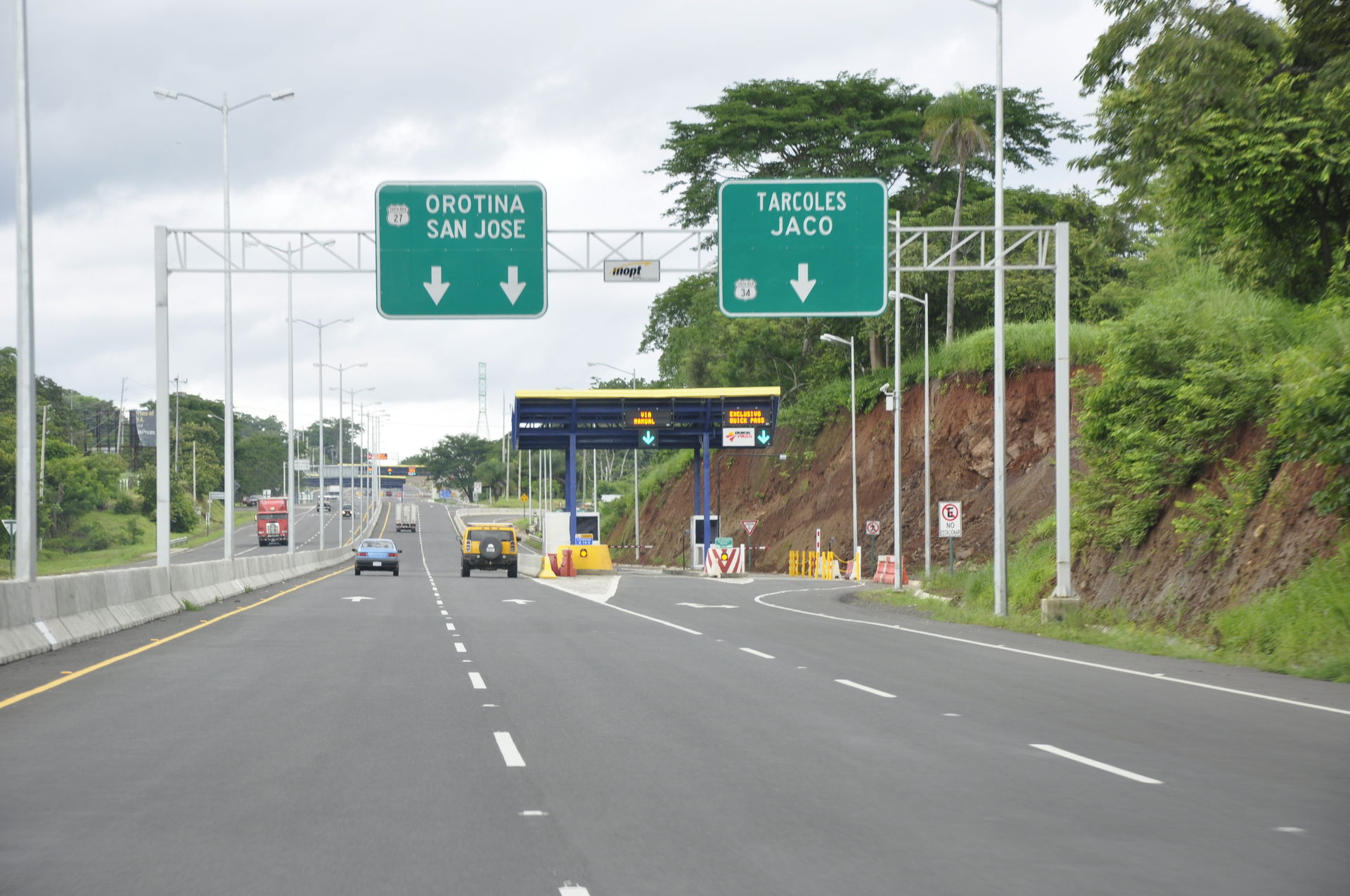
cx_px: 675
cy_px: 448
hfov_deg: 15.2
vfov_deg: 10.1
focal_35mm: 135
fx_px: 5056
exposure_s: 1/100
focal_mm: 90
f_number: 9
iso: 200
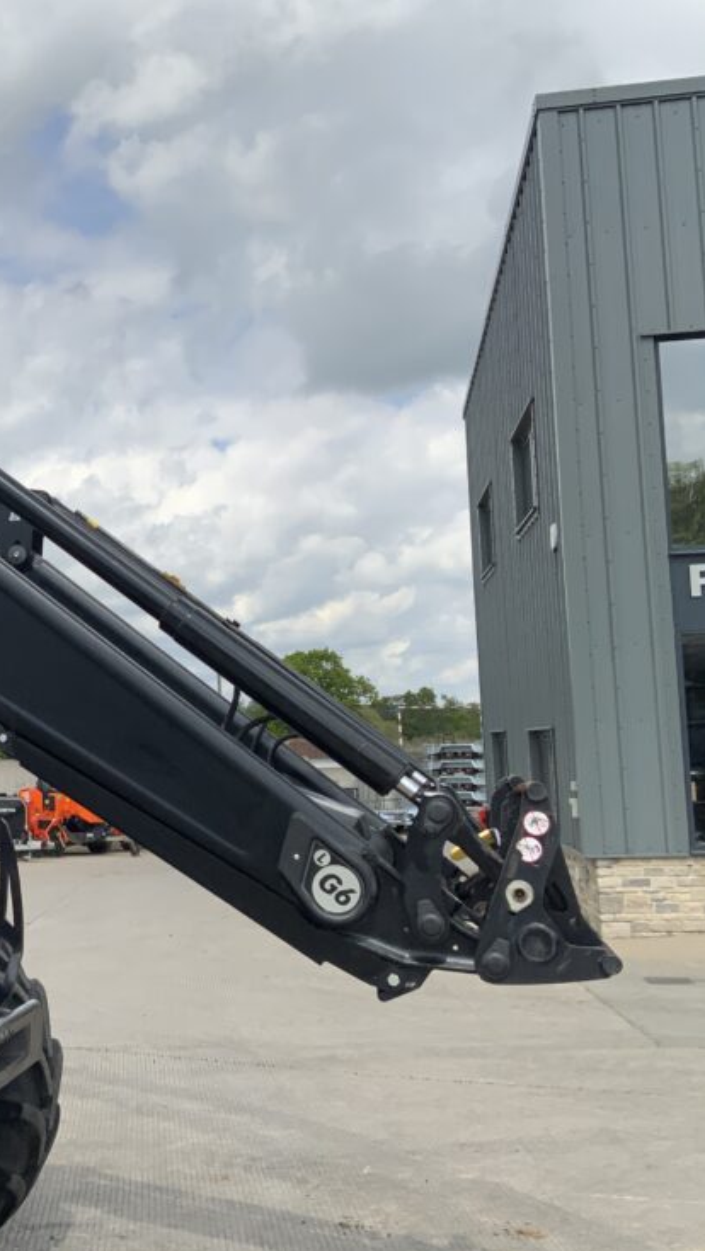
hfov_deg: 26.1
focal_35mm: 44
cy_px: 621
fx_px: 1461
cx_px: 44
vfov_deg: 46.4
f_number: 1.8
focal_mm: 3
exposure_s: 1/2667
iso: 16
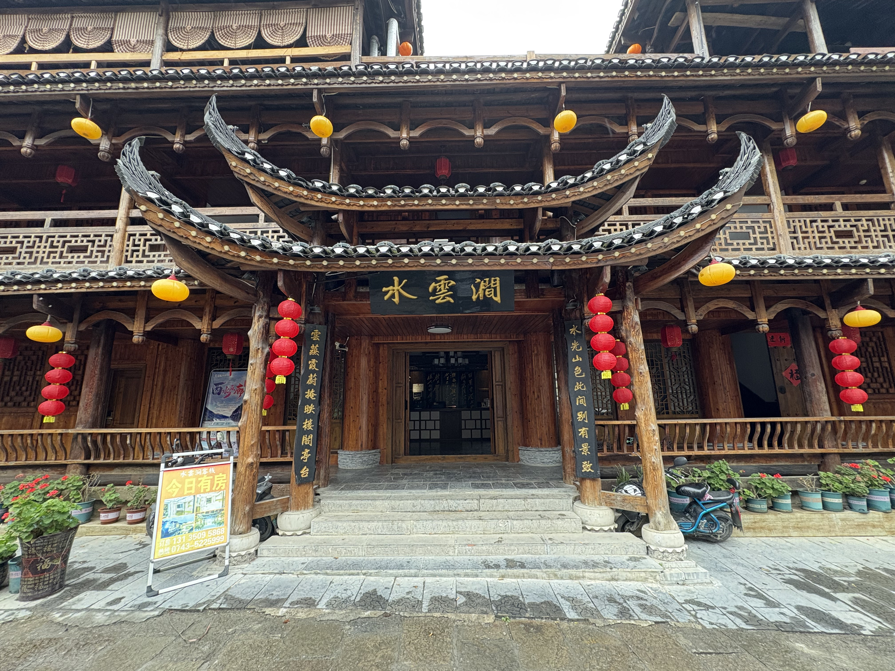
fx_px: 362
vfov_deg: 85.7
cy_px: 336
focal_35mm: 14
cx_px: 448
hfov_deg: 102.1
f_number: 2.2
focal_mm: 2.22
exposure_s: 1/60
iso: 320
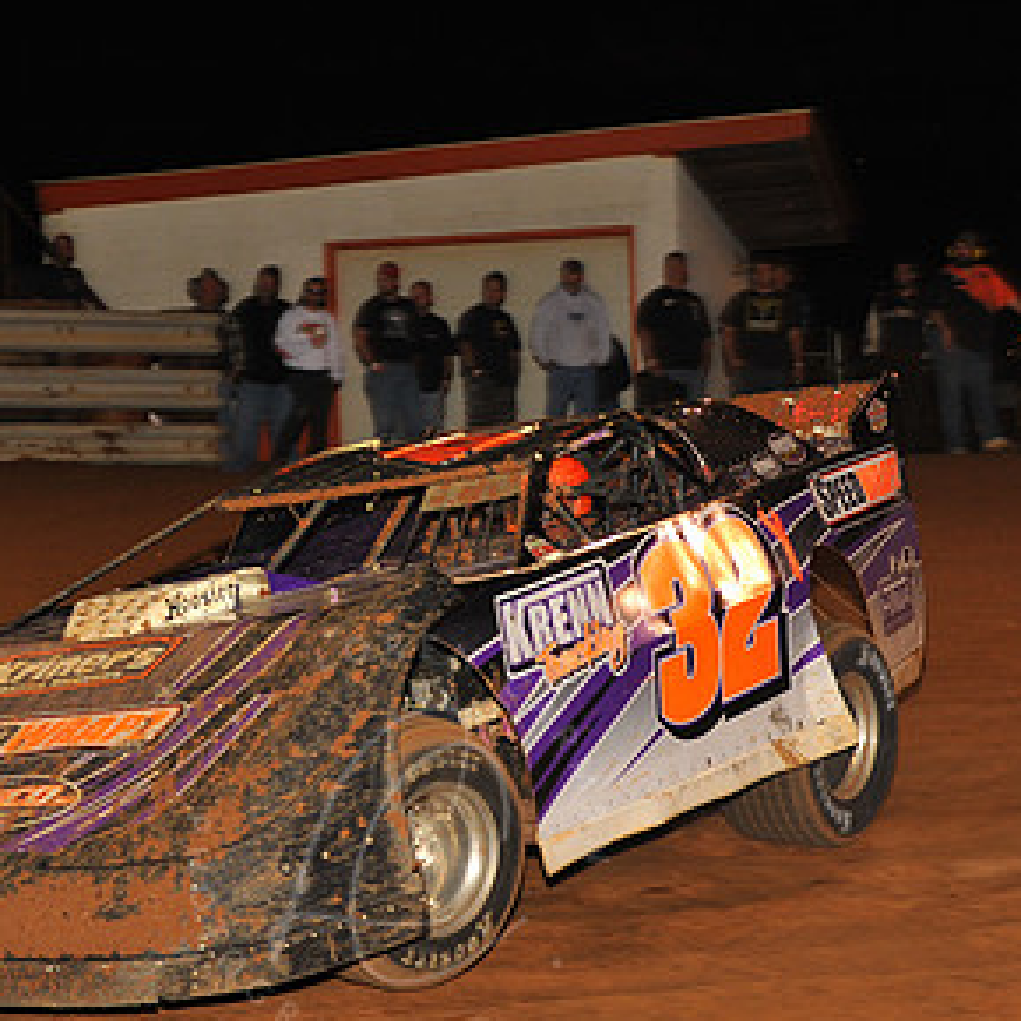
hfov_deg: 14.6
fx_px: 3971
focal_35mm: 119
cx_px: 394
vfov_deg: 14.7
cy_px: 521
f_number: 7.1
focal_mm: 70
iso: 800
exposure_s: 1/320
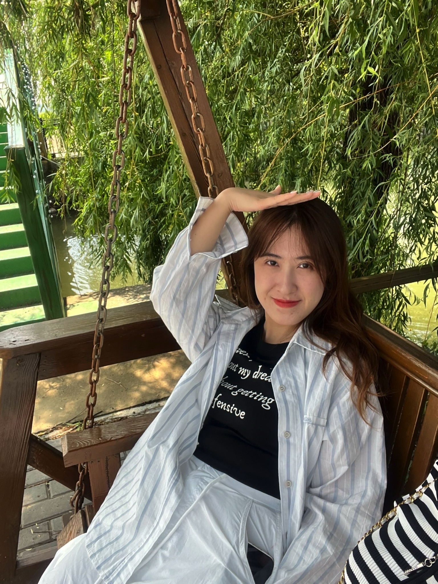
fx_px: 506
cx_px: 219
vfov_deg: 60.0
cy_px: 292
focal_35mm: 30
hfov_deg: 46.8
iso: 25
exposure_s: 1/180
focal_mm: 2.71
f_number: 2.2
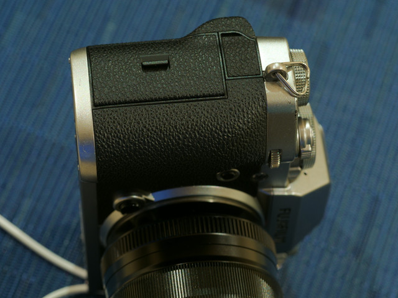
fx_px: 1380
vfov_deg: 12.3
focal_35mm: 120
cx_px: 199
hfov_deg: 16.4
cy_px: 149
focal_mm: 60
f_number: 5.6
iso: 200
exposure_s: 3.2
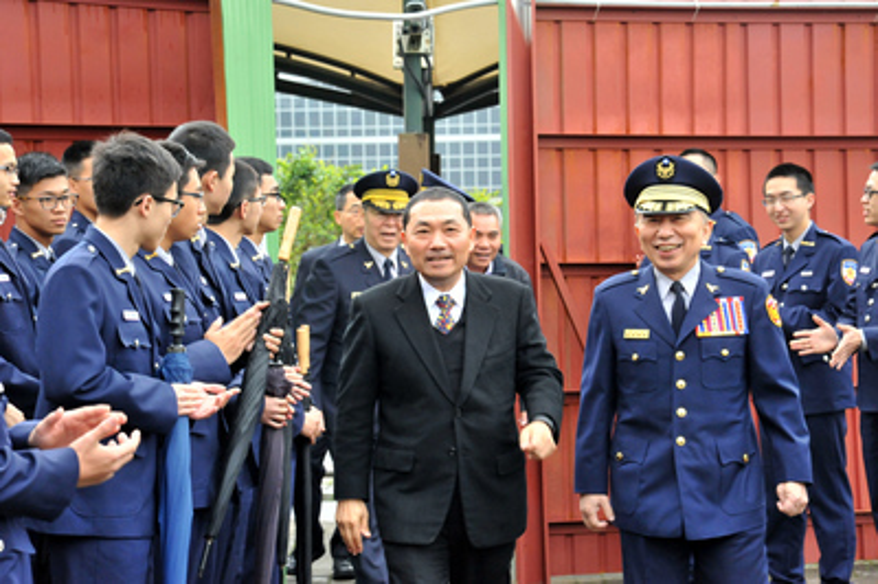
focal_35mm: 120
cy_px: 292
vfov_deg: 11.4
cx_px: 439
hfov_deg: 17.1
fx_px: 2924
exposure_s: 1/160
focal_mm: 120
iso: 3200
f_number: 13
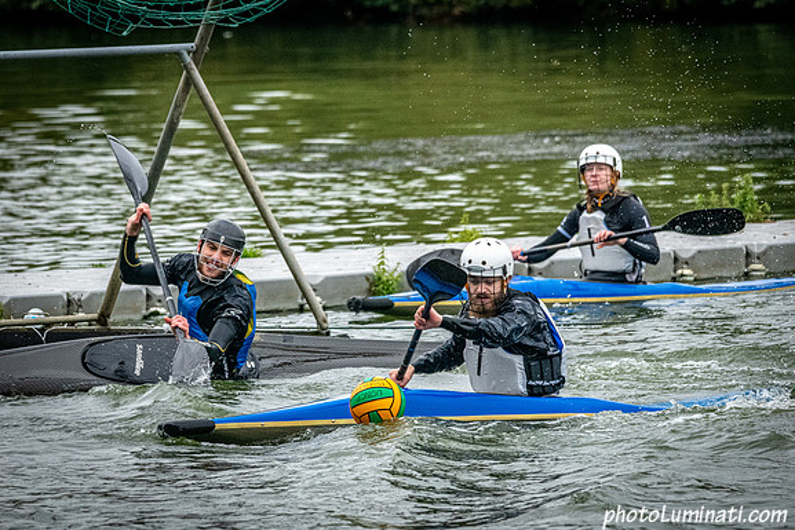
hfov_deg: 5.3
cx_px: 372
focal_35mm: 392
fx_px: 8658
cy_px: 345
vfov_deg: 3.5
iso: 3200
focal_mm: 300
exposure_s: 1/2500
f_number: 7.1
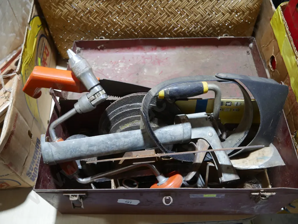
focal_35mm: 30
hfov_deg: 59.9
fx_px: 258
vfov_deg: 46.8
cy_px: 112
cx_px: 149
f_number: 3.6
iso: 500
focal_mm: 15
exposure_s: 1/60
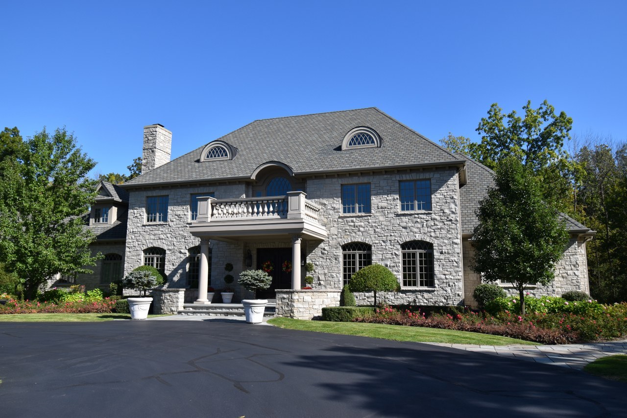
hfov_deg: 67.4
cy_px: 209
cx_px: 314
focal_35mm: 27
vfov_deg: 47.9
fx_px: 470
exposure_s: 1/250
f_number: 8
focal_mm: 18
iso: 100
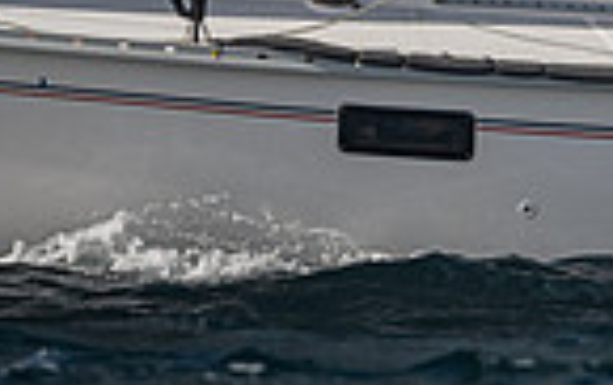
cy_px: -518
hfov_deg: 1.5
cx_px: 1167
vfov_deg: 1.0
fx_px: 22663
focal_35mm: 1355
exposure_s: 1/4000
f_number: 6.3
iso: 320
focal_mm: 290
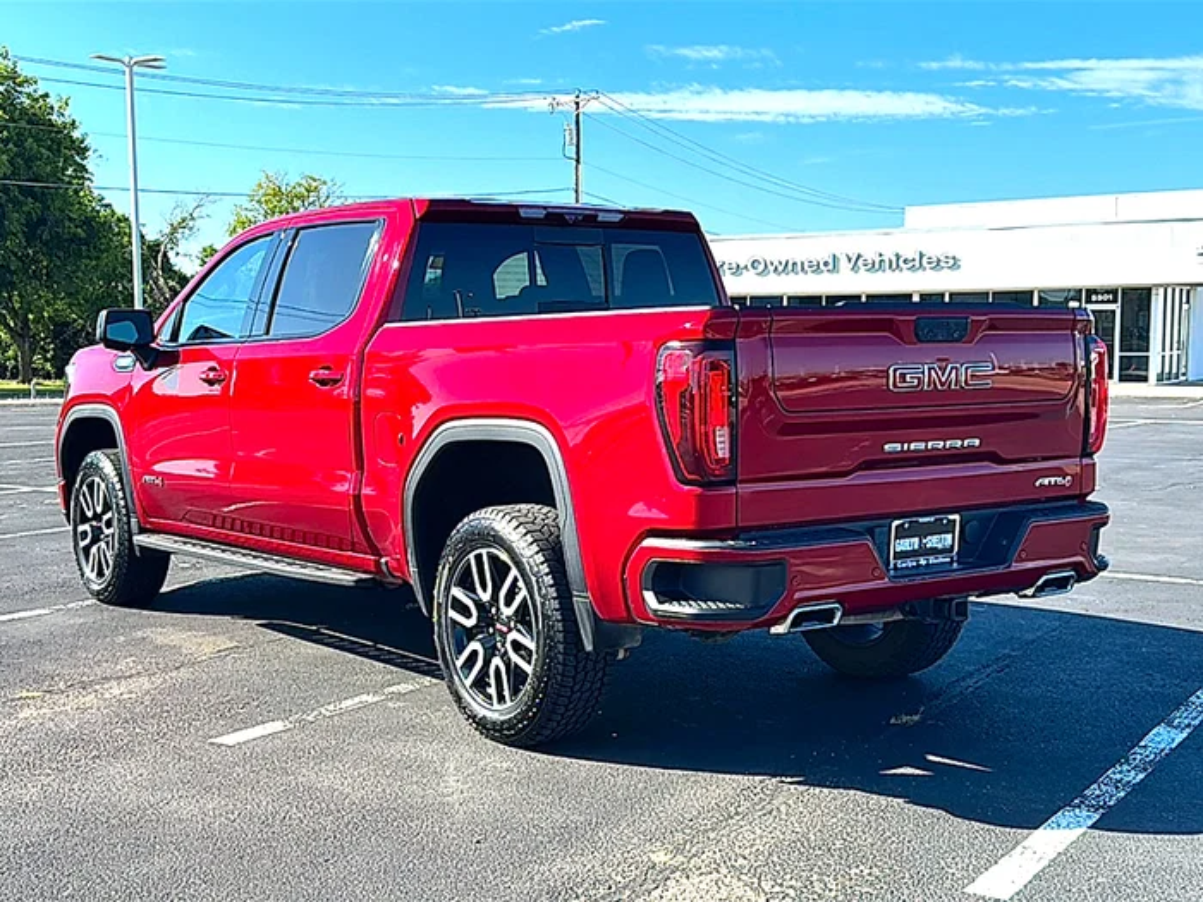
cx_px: 602
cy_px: 451
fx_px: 1321
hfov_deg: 49.0
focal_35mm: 38
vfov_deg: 37.7
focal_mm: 6.86
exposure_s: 1/2674
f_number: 1.78
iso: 80
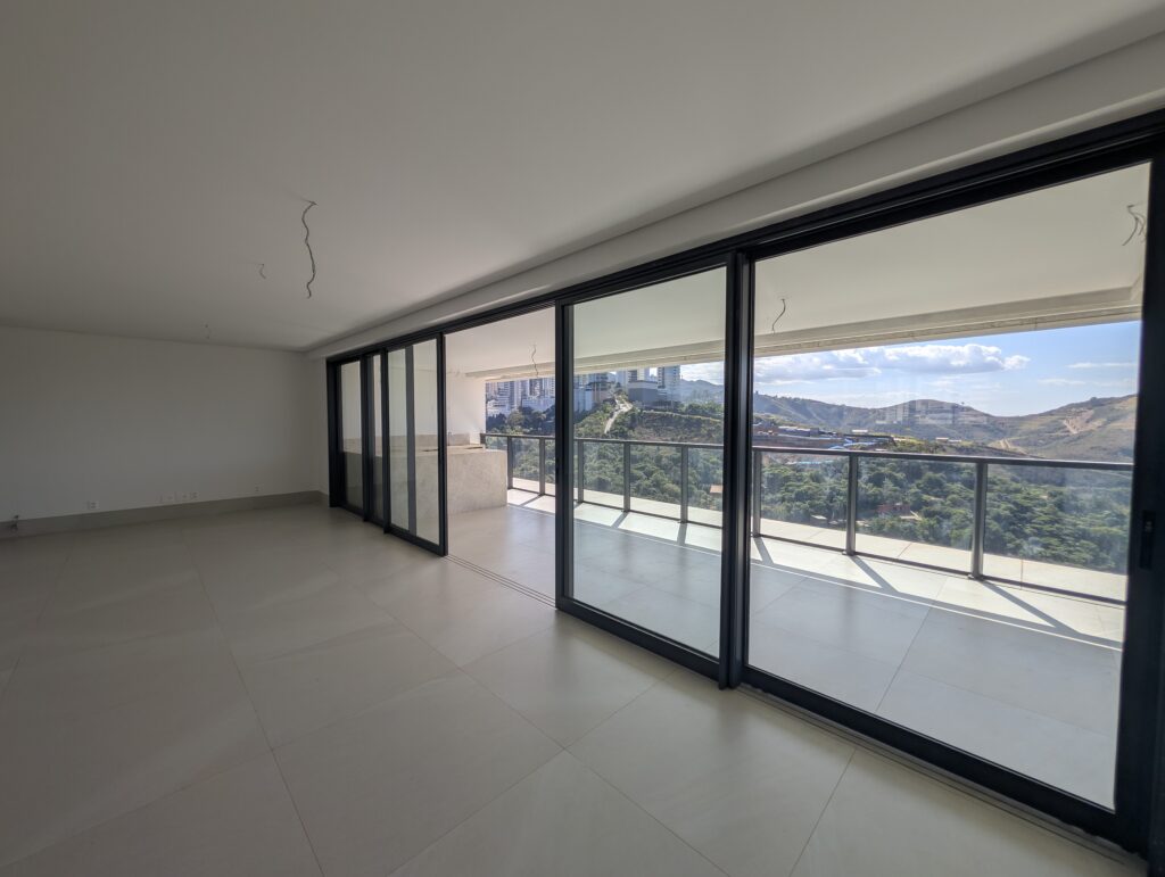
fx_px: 404
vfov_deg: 94.6
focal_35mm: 12
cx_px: 582
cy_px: 438
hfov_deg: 110.5
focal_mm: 2.02
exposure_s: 1/3155
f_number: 1.7
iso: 46
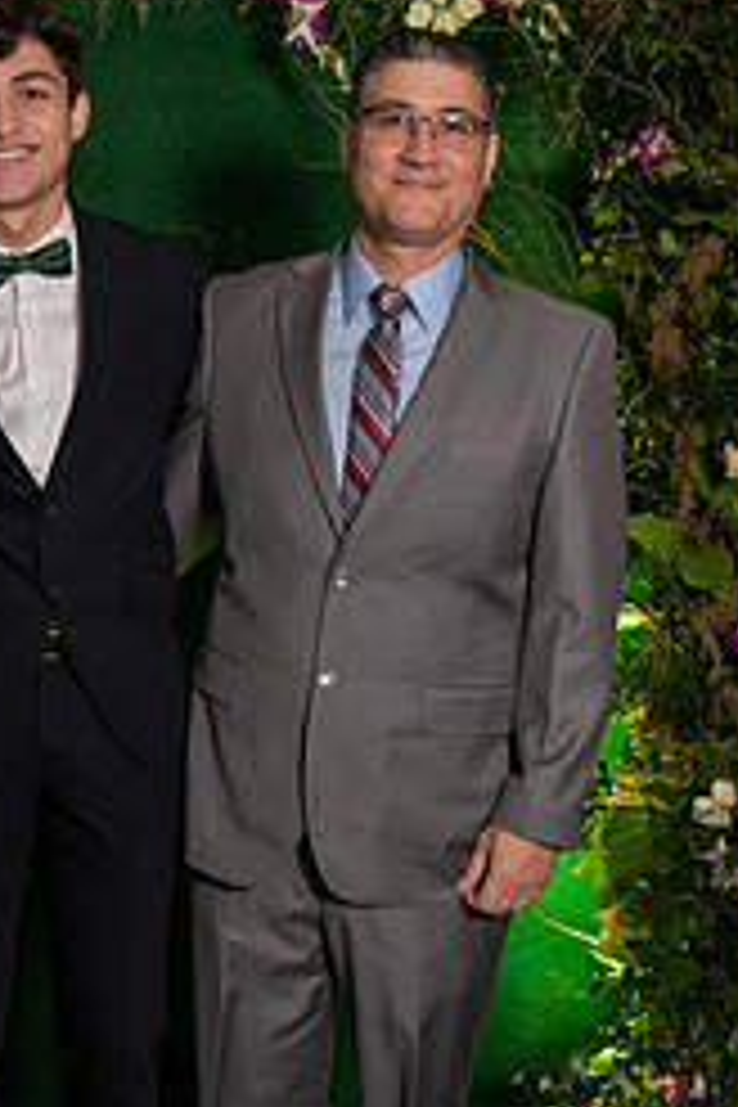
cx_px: 211
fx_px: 2060
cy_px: 663
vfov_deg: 30.0
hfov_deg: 20.2
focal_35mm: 67
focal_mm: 24
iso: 800
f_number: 4.5
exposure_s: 1/60
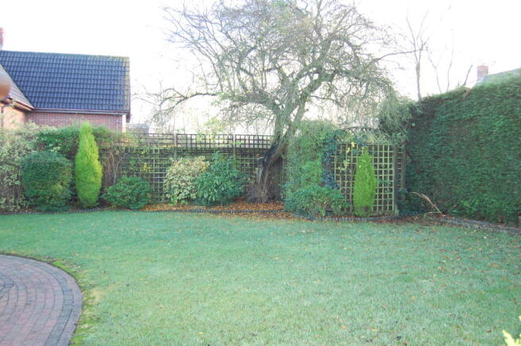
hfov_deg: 62.0
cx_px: 260
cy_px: 173
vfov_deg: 43.5
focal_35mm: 30
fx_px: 434
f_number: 3.8
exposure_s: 1/80
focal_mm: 20
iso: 400
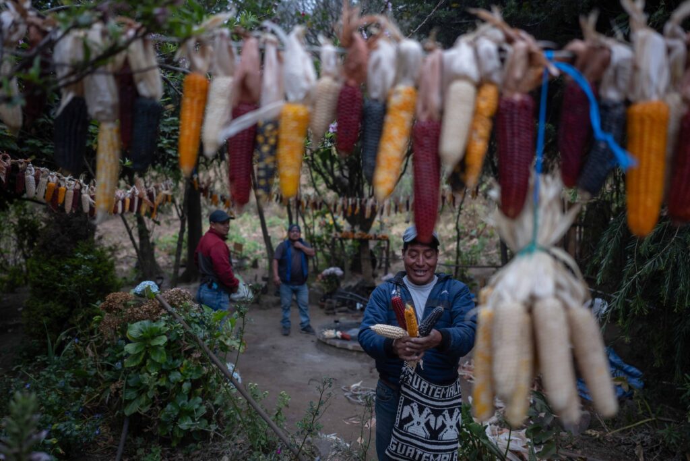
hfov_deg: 73.7
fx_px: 460
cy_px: 230
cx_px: 345
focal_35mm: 24
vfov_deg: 53.1
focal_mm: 24
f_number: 1.4
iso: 400
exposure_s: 1/200
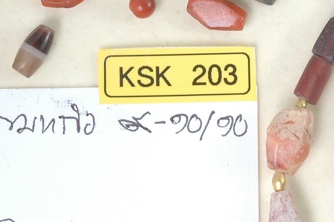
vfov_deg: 5.9
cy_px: 158
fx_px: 2141
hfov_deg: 8.9
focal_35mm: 231
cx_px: 222
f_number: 25
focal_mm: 46
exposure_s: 1/20
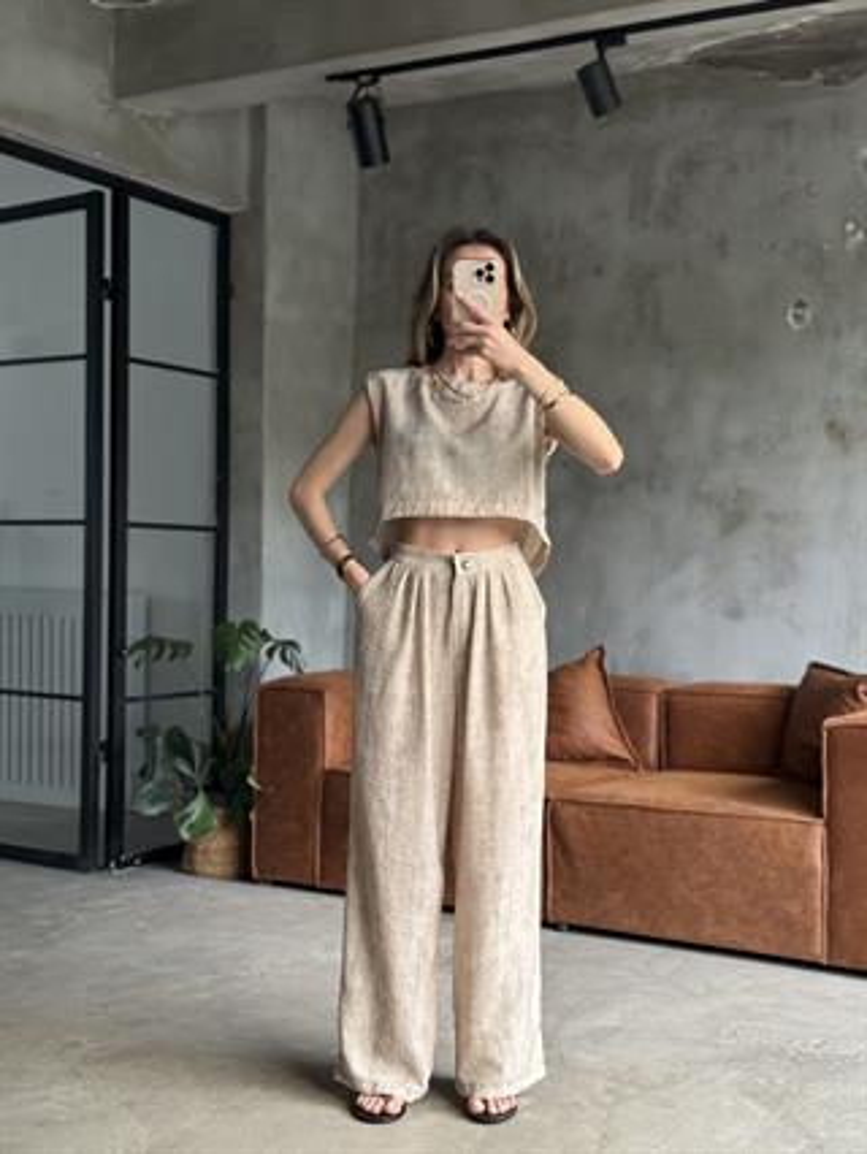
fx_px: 1601
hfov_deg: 30.3
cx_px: 434
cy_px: 577
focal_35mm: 48
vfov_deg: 39.6
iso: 160
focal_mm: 6.76
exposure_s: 1/77
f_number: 1.78
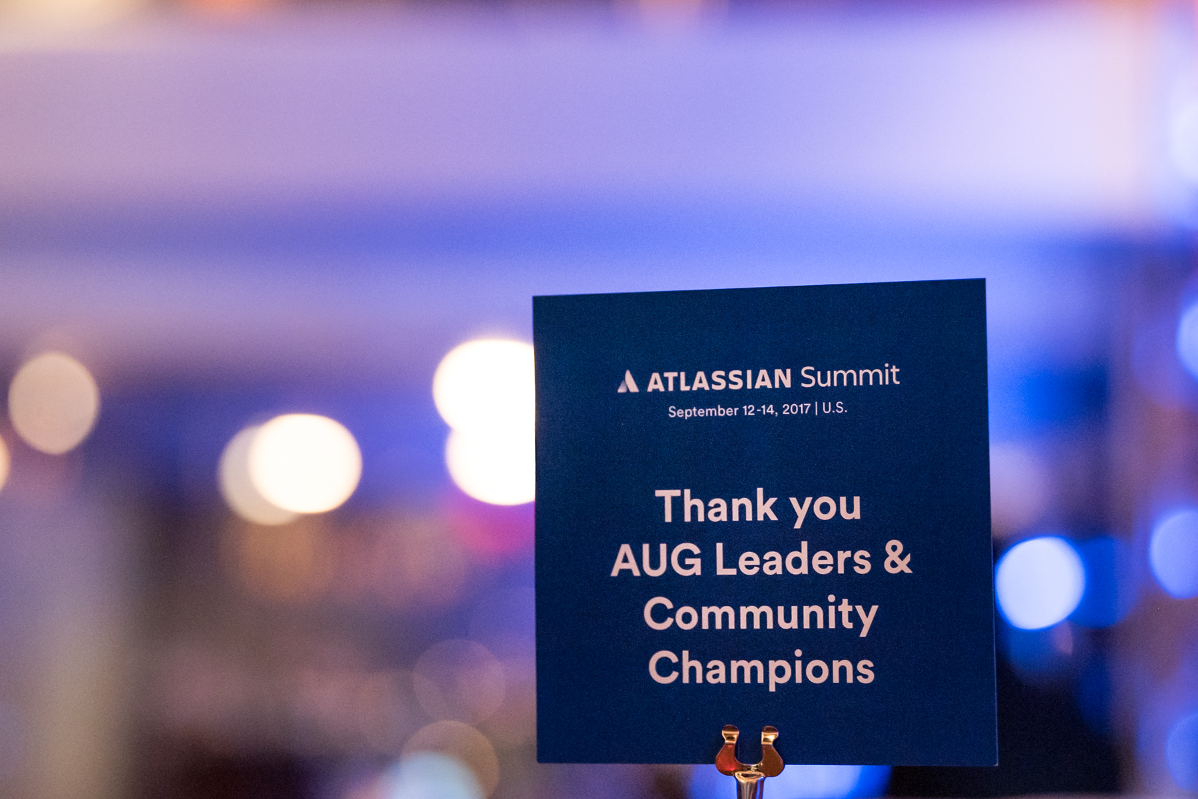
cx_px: 599
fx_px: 3328
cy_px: 400
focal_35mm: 100
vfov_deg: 13.7
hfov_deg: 20.4
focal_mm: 100
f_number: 2.8
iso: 5000
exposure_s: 1/50
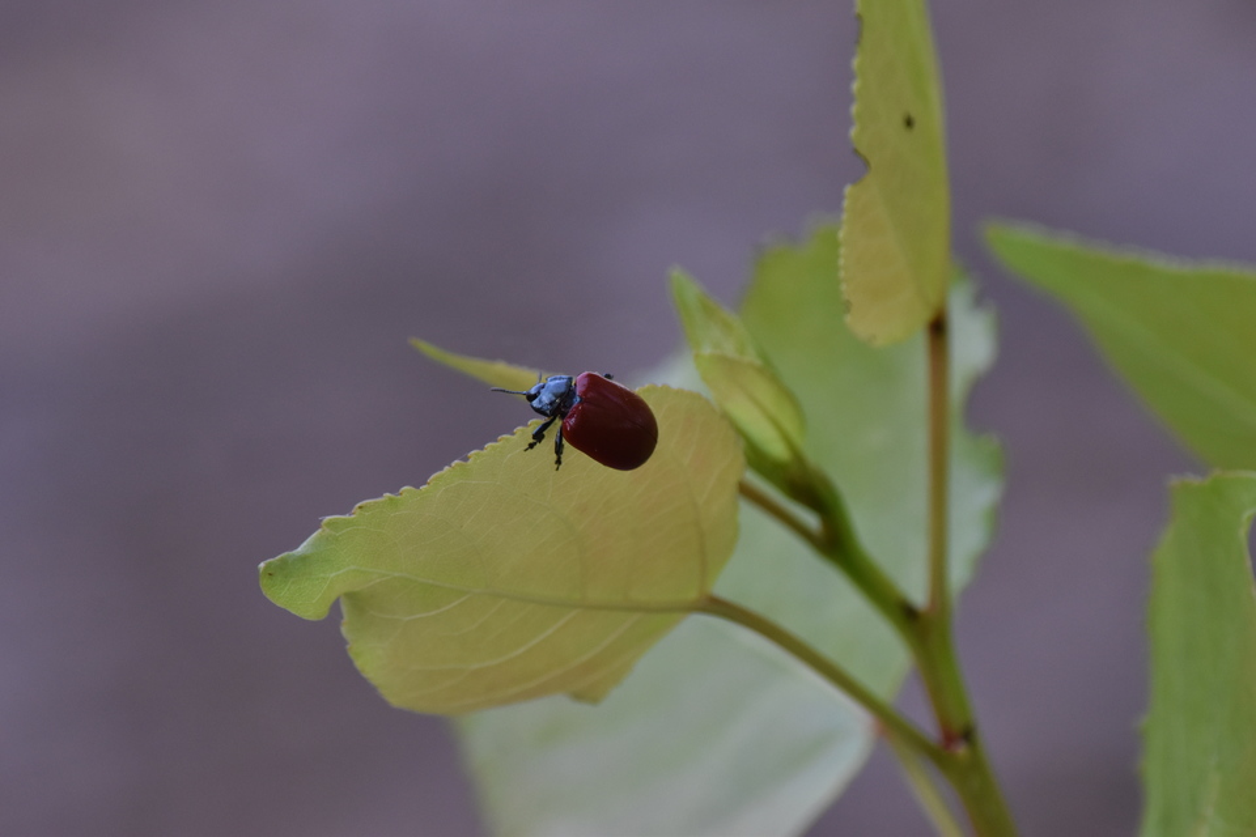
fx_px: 15699
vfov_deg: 3.1
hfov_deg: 4.6
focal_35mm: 450
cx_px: 628
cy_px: 418
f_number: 9
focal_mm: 300
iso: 800
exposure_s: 1/400
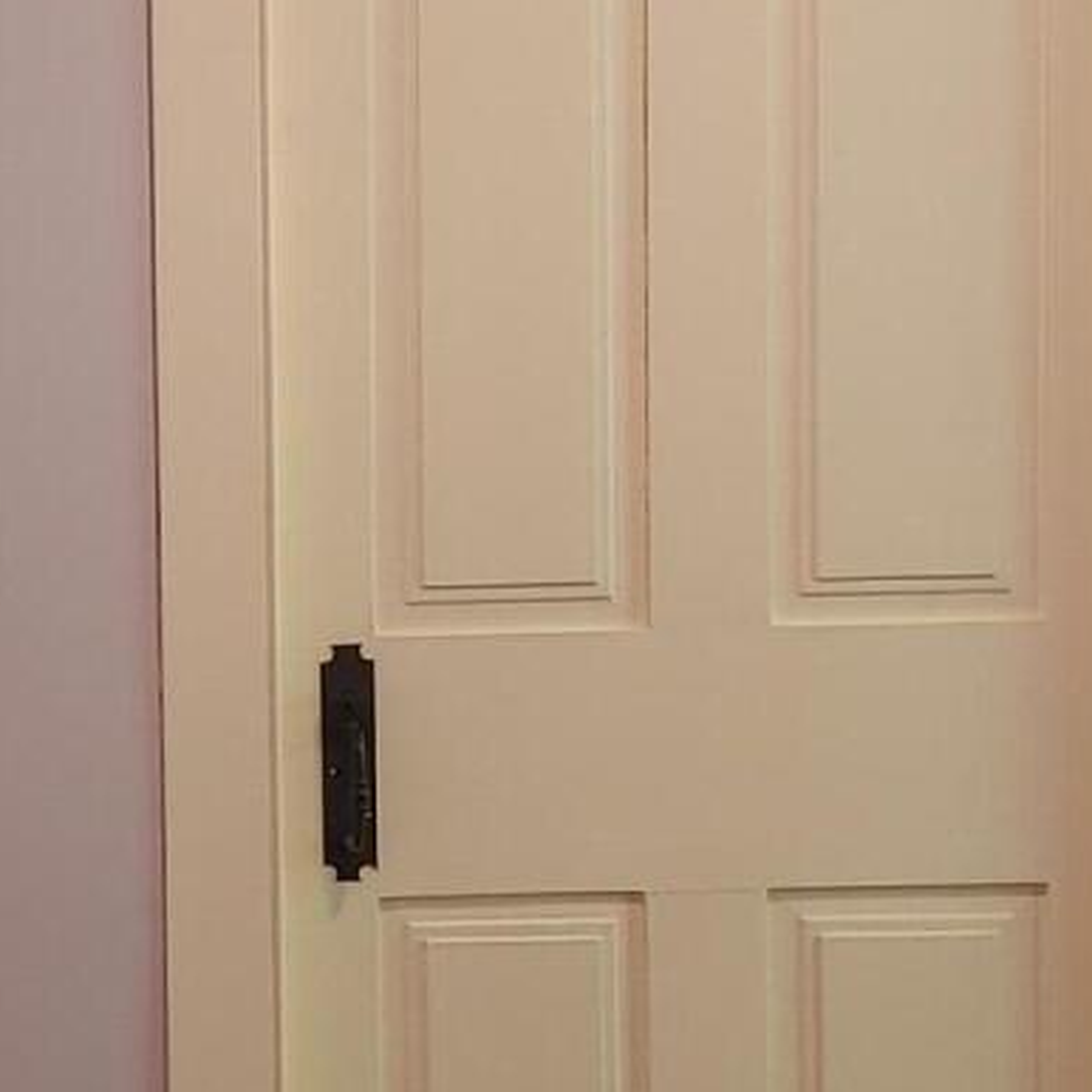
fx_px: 4247
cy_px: 399
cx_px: -552
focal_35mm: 119
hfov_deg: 13.8
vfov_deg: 14.6
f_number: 1.8
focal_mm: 4.81
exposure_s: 1/60
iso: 250
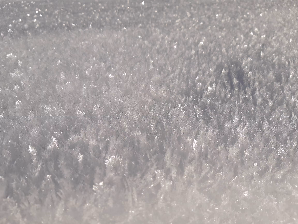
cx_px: 149
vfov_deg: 53.1
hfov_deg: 67.3
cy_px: 112
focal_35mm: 26
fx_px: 224
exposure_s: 1/6329
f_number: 1.7
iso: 40
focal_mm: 3.92
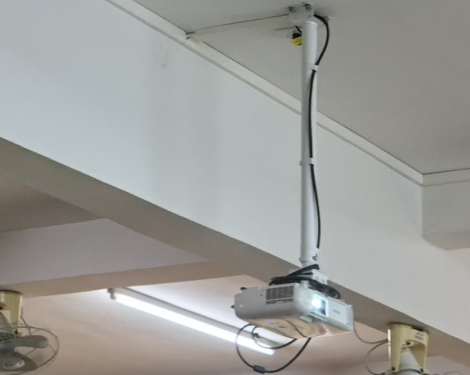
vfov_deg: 13.1
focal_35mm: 103
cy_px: 725
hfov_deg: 16.1
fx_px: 1432
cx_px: 820
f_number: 4
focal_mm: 8.5
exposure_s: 1/50
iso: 250
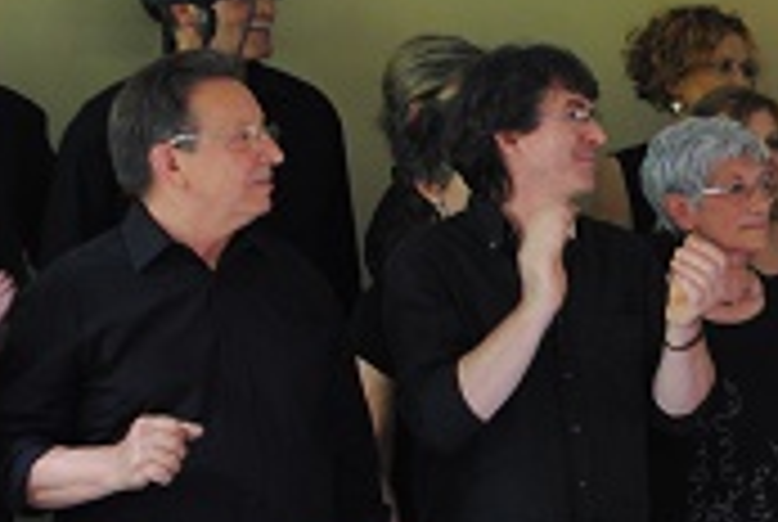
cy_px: 376
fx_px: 4135
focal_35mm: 191
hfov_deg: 10.4
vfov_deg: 7.2
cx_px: 1165
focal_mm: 38
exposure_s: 1/30
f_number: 4.5
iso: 400
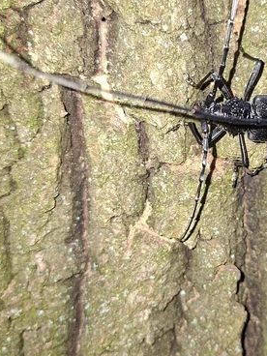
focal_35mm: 40
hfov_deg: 35.1
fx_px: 411
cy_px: 178
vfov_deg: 46.8
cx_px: 204
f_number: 1.8
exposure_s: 1/100
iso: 160
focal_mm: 5.54
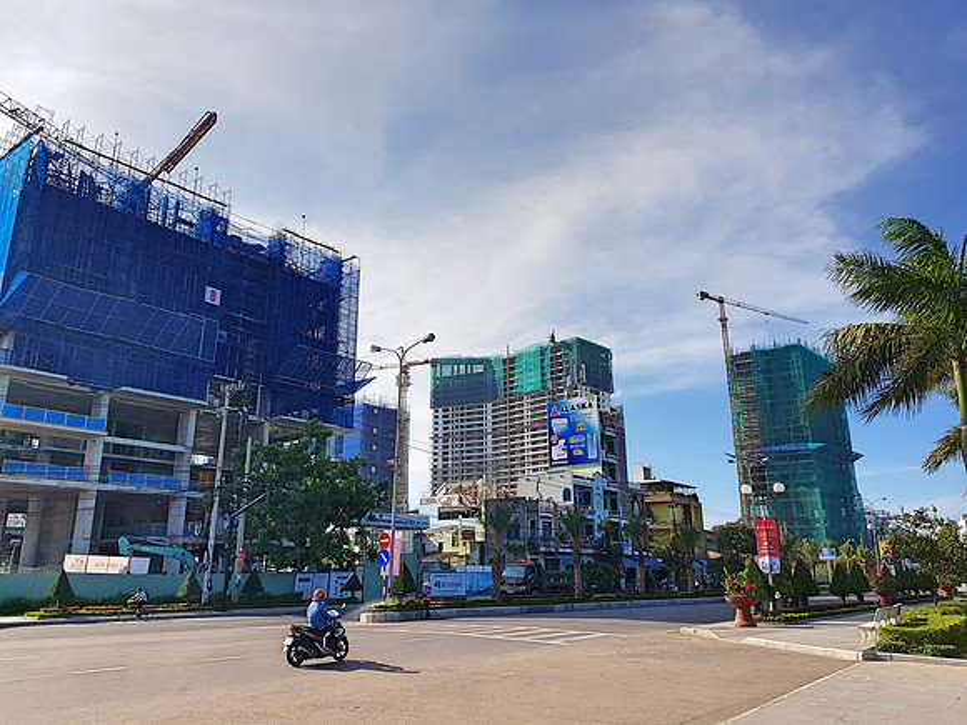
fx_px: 726
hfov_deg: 67.3
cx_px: 484
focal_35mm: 26
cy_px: 362
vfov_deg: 53.1
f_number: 1.7
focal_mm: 4.2
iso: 40
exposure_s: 1/3040
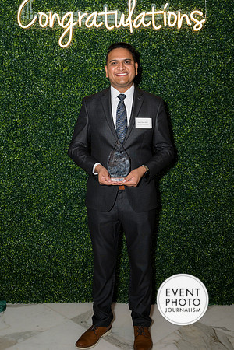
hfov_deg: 35.1
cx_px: 117
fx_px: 370
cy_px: 175
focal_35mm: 38
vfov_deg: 50.7
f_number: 5
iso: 500
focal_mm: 38
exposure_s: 1/160
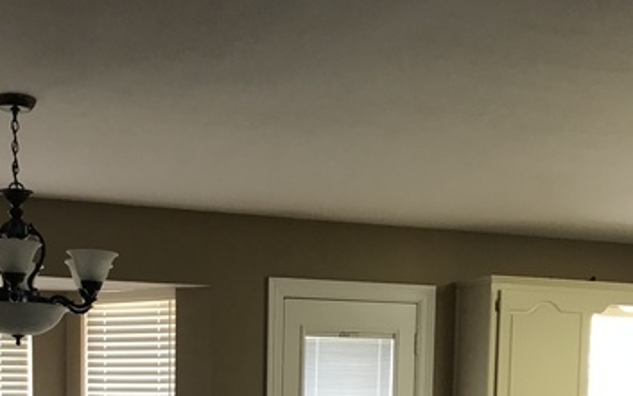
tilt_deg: -5.2
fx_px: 967
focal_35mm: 56
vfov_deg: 21.2
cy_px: 503
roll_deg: -0.7
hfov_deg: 35.8
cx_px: 201
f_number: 1.8
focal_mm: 3.99
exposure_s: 1/20
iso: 40
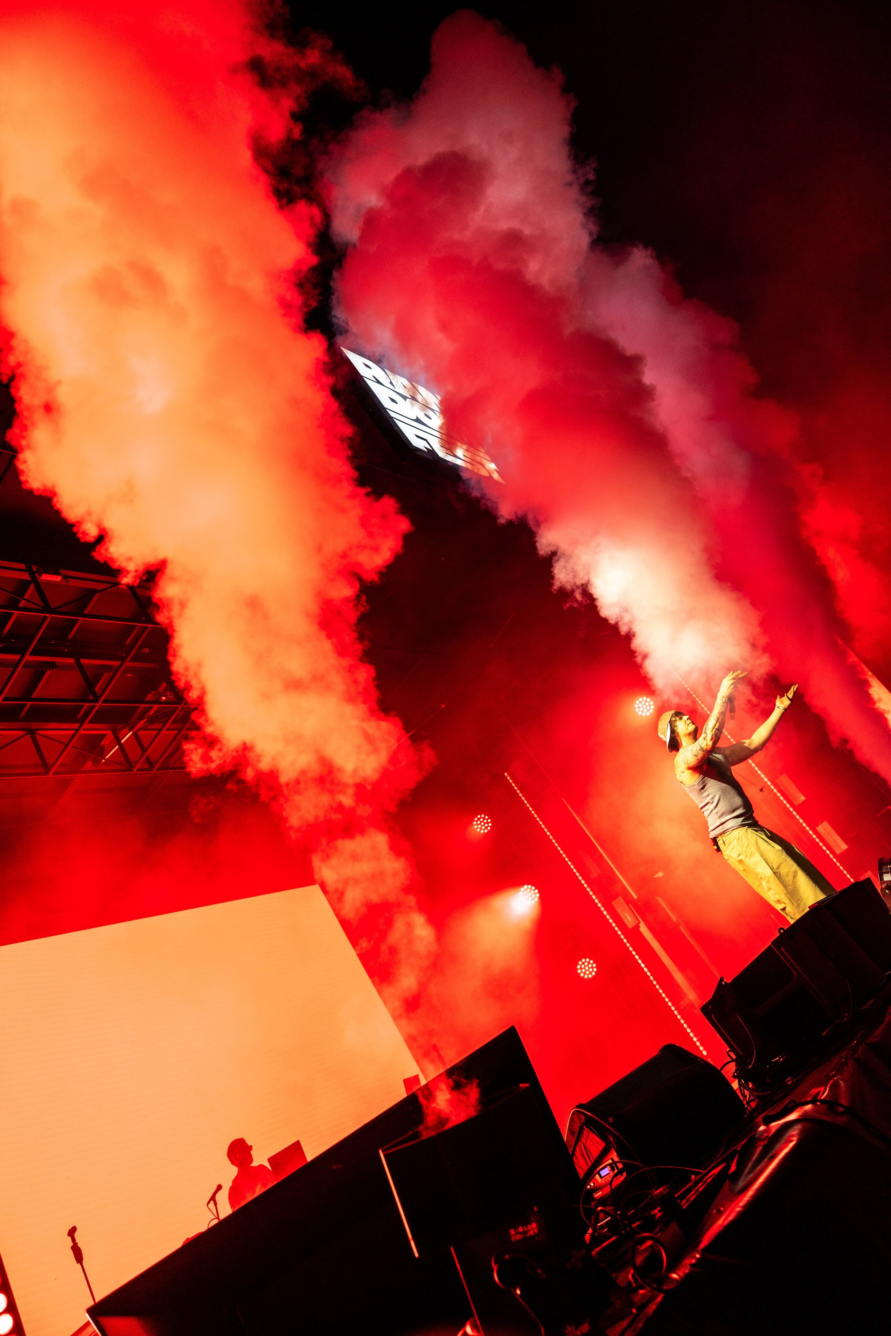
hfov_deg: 53.1
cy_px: 668
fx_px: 891
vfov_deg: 73.7
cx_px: 446
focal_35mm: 24
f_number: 2.8
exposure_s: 1/320
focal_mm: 24
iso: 400
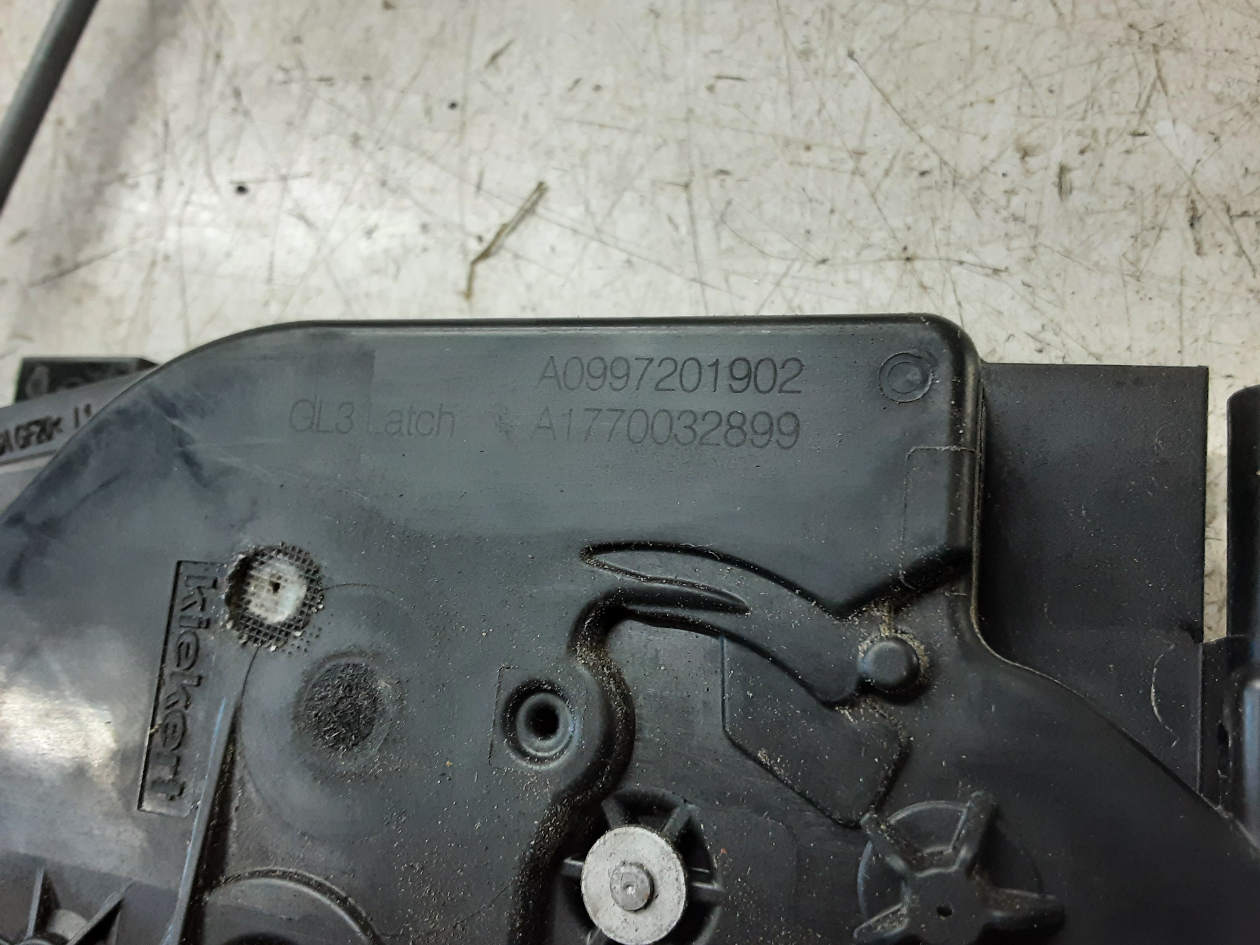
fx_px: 983
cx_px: 630
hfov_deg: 65.3
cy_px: 472
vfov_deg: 51.4
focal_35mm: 27
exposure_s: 1/50
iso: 200
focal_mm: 2.91
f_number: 1.9
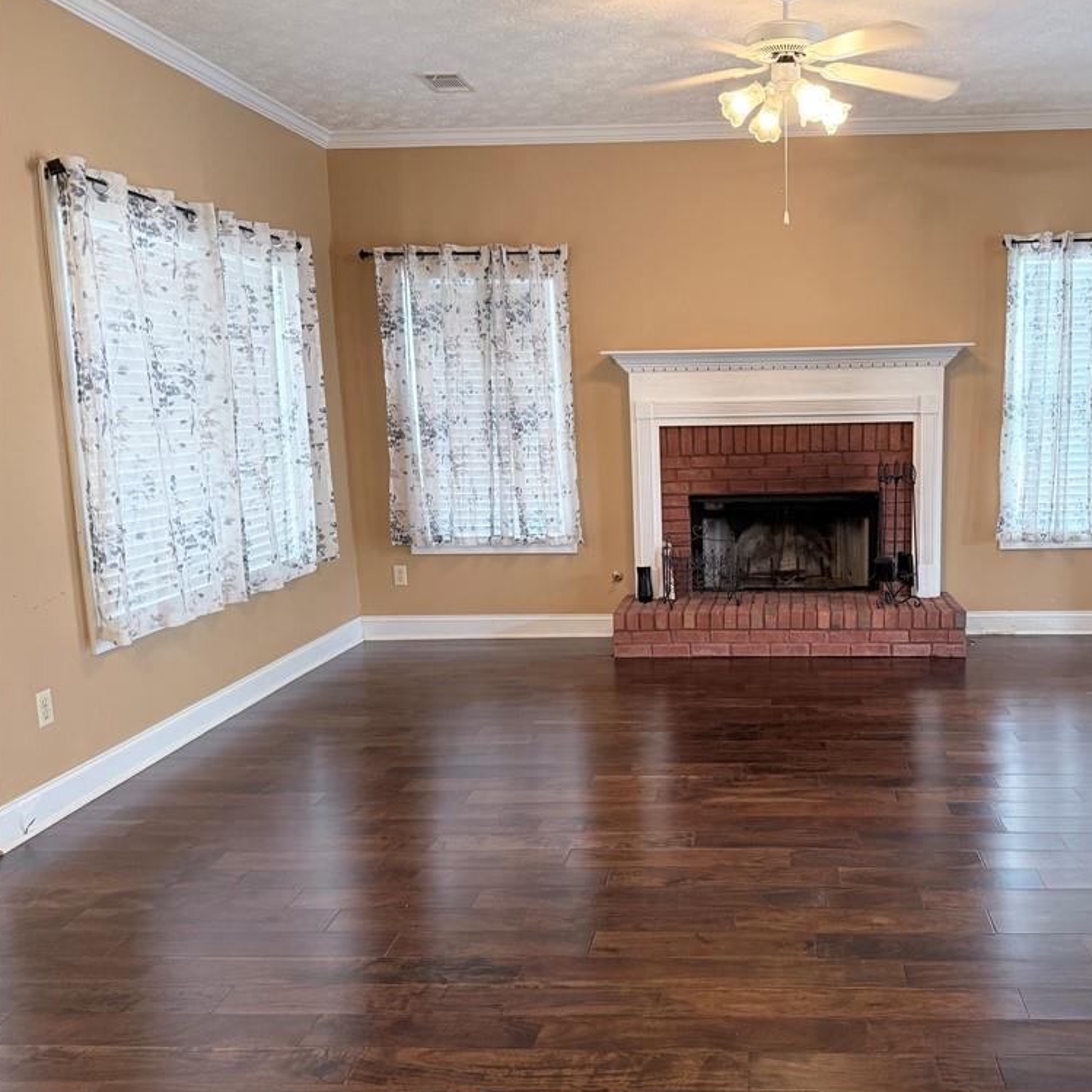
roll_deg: +1.4
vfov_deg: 55.6
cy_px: 545
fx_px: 1035
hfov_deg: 54.4
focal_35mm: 29
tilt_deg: -8.0
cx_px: 736
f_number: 1.78
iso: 200
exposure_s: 1/60
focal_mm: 6.76
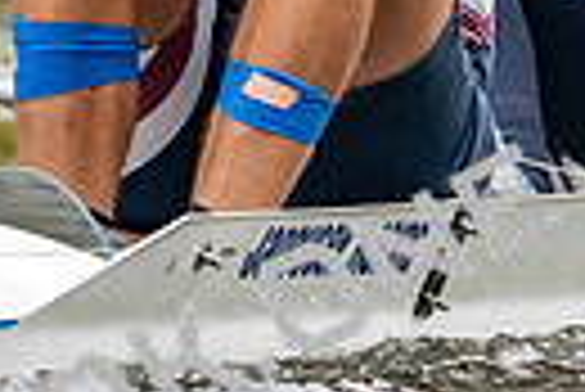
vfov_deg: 0.8
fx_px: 29071
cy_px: -340
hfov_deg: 1.2
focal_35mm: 1787
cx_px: 387
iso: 5600
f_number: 4.5
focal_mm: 400
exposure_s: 1/2000
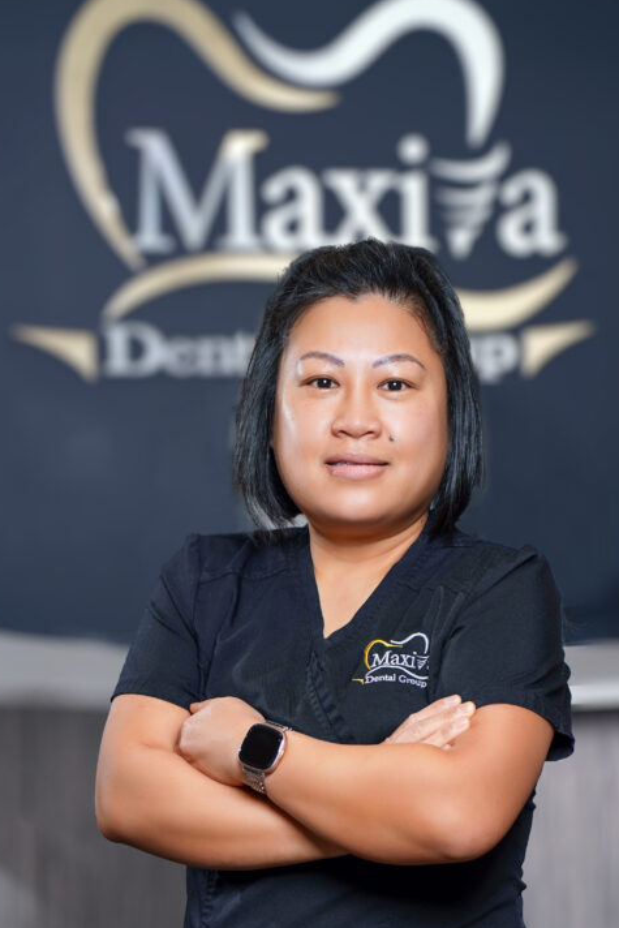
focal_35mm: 92
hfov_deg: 14.9
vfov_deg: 22.1
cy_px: 609
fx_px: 2371
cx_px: 343
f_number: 5
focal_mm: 64
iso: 100
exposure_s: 1/125
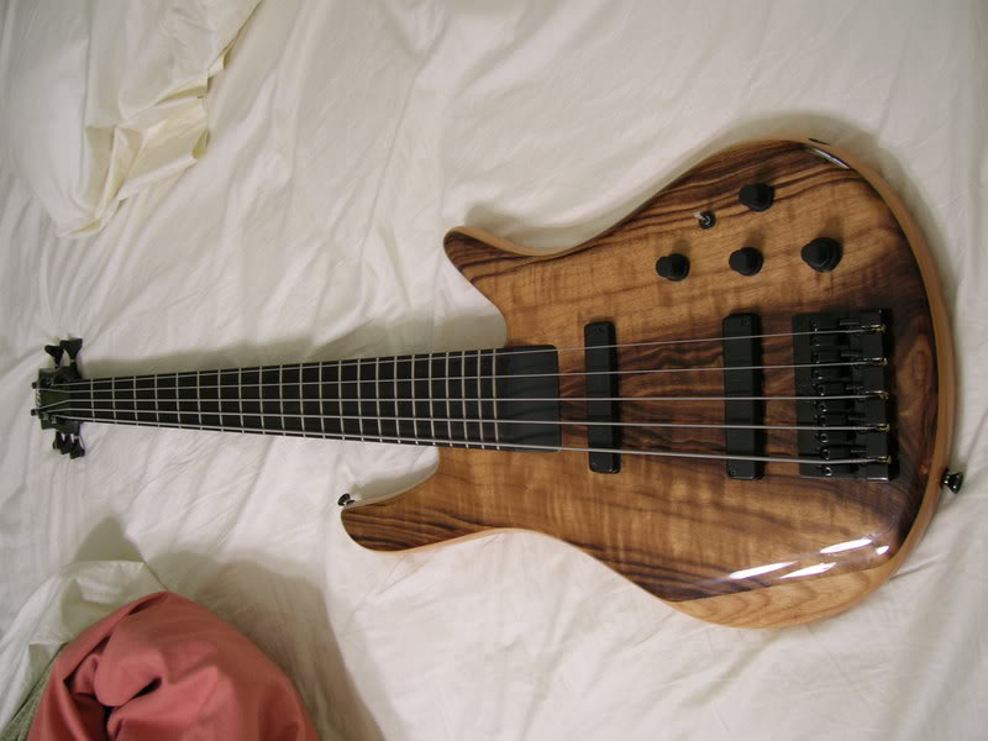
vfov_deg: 41.8
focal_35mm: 34
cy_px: 370
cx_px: 494
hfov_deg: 54.0
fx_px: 970
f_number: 2.9
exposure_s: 1/7
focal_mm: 5.7
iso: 50
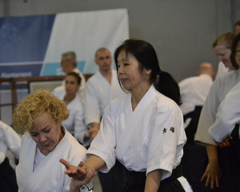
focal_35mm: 162
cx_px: 100
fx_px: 1147
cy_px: 96
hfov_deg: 11.9
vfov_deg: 9.6
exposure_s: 1/320
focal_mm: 95
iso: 3200
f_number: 4.5
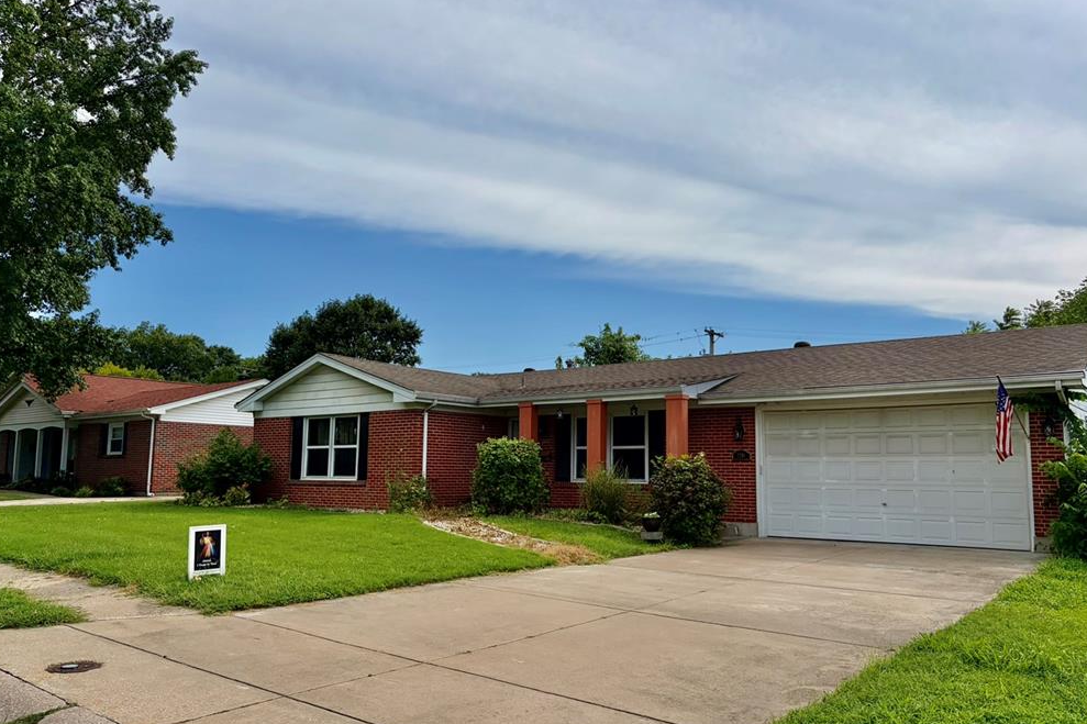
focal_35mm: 28
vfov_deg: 46.4
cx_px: 553
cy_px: 382
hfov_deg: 65.5
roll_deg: +0.3
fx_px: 845
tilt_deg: +7.4
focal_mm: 5.96
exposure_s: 1/7813
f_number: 1.6
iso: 64
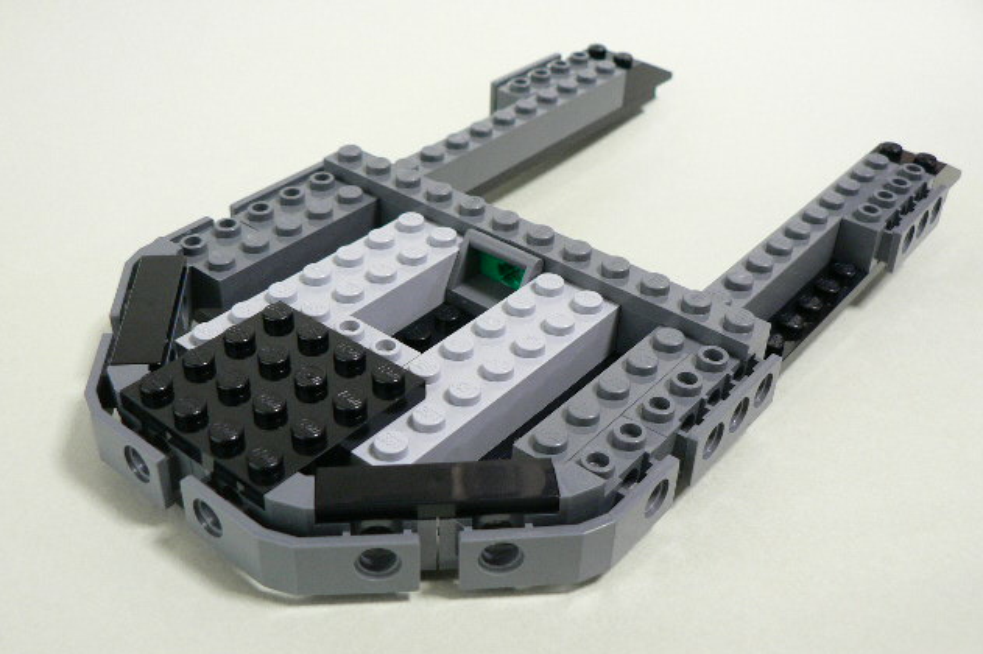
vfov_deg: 35.0
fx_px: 1037
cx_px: 486
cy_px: 349
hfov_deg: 50.7
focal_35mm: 38
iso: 200
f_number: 2.8
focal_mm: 6
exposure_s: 1/15
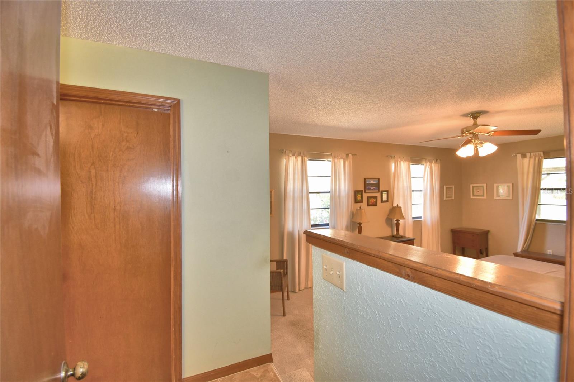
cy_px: 191
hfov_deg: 100.4
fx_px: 239
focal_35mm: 15
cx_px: 287
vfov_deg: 77.3
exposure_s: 1/30
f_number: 4.5
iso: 500
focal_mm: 10
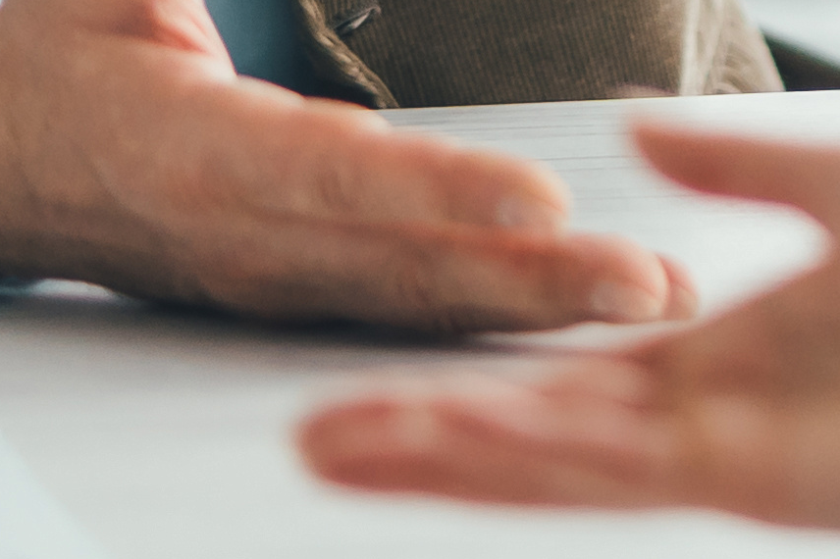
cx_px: 1155
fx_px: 13901
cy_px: -967
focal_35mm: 596
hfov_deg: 3.5
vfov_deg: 2.3
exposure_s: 1/200
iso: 200
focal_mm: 85
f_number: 2
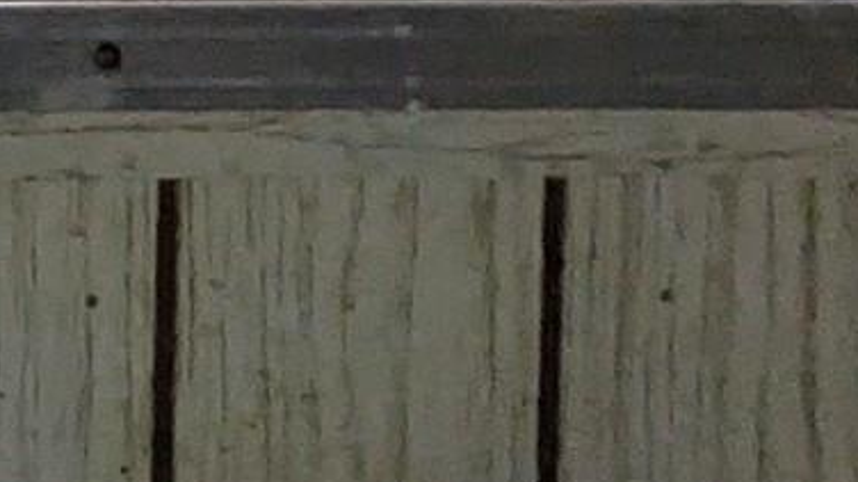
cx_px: -993
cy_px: -1202
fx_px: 2160
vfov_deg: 8.8
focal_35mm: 95
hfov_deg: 15.9
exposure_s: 1/23.8
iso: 83
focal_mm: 2.22
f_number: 2.2
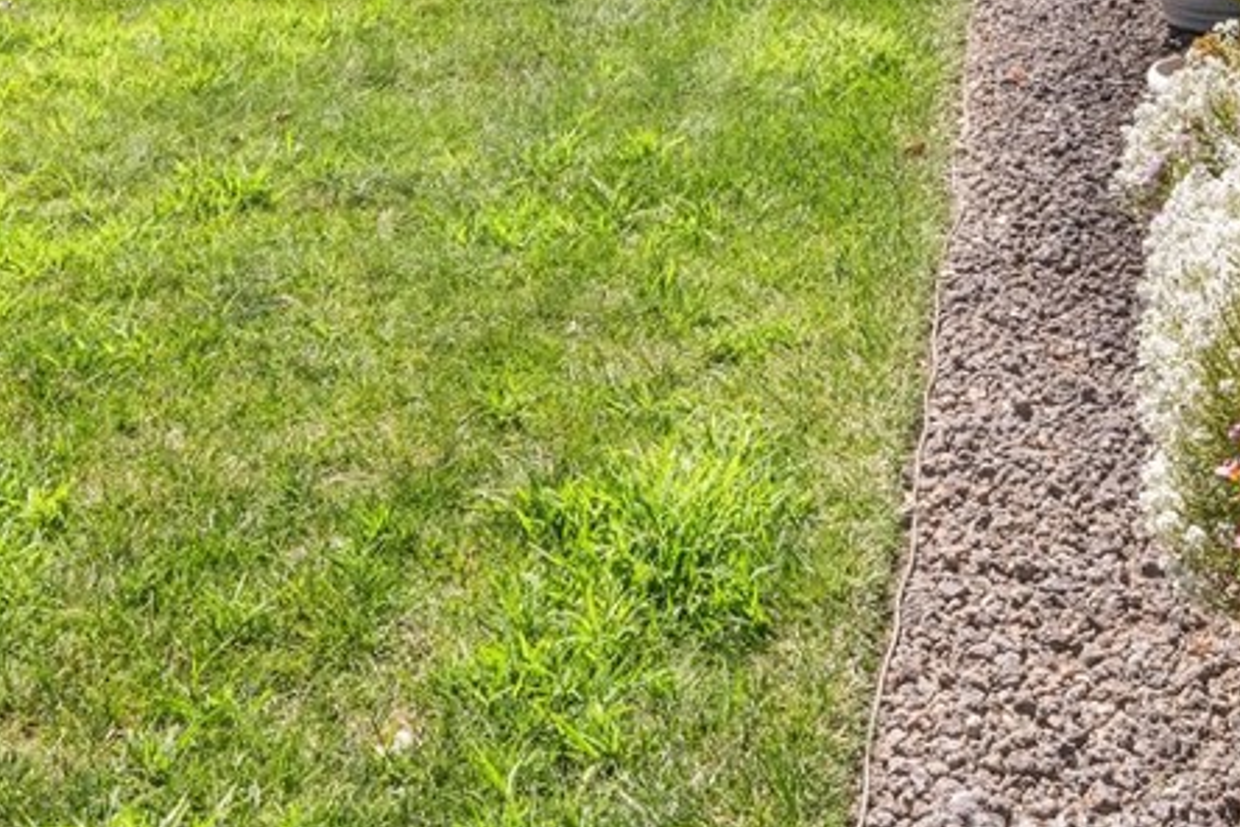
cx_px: 779
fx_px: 2067
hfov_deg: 33.2
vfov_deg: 21.5
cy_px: -75
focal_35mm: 60
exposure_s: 1/180
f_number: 16
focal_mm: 17.4
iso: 160
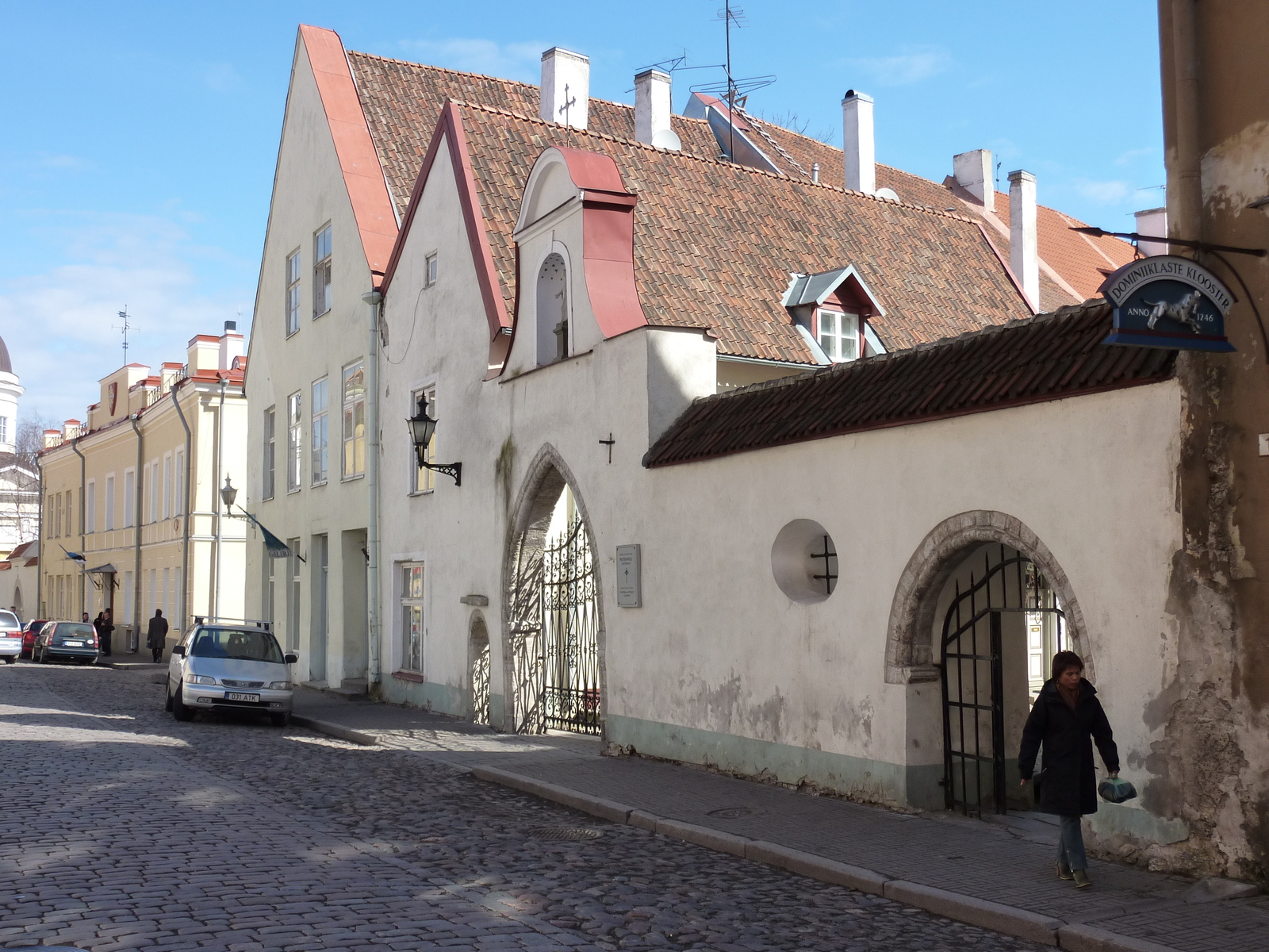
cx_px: 634
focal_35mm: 40
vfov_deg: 36.0
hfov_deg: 46.8
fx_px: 1466
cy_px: 476
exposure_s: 1/400
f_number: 4
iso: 125
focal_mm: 6.5
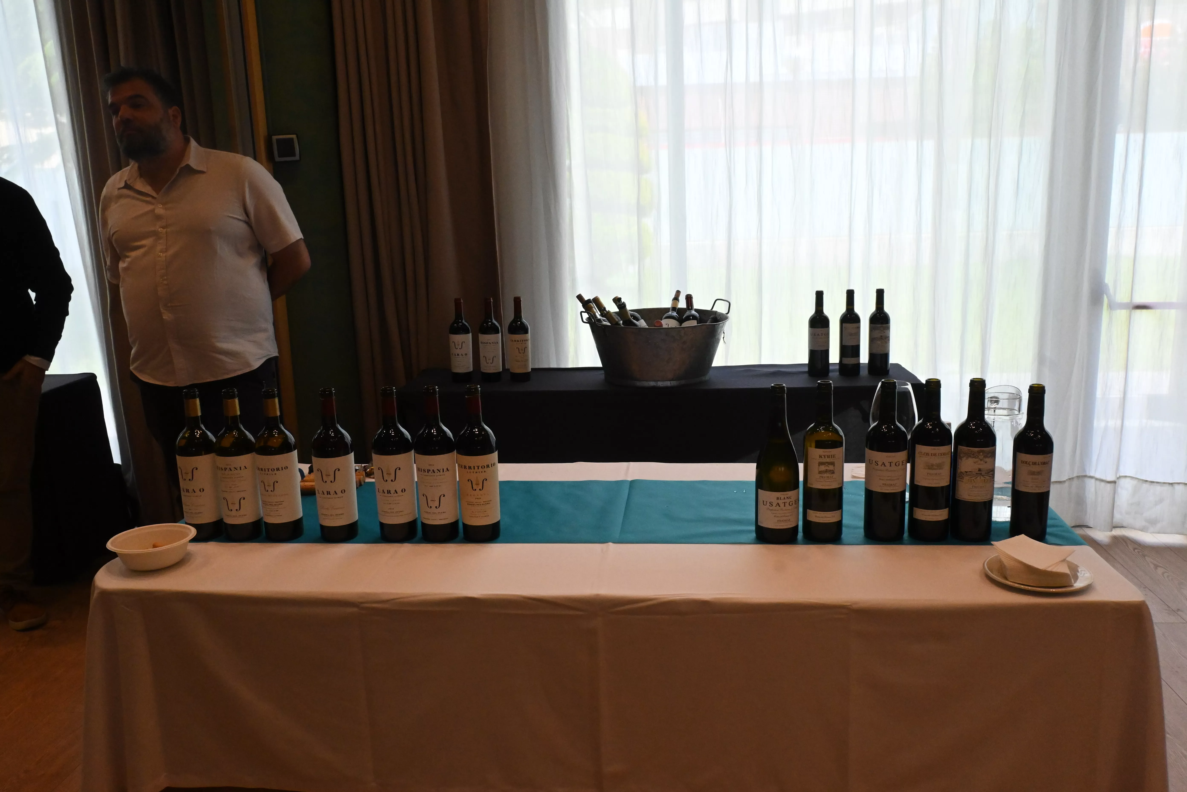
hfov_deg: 61.9
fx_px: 989
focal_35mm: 30
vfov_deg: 43.6
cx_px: 594
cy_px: 396
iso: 3200
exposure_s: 1/400
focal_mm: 20
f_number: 11
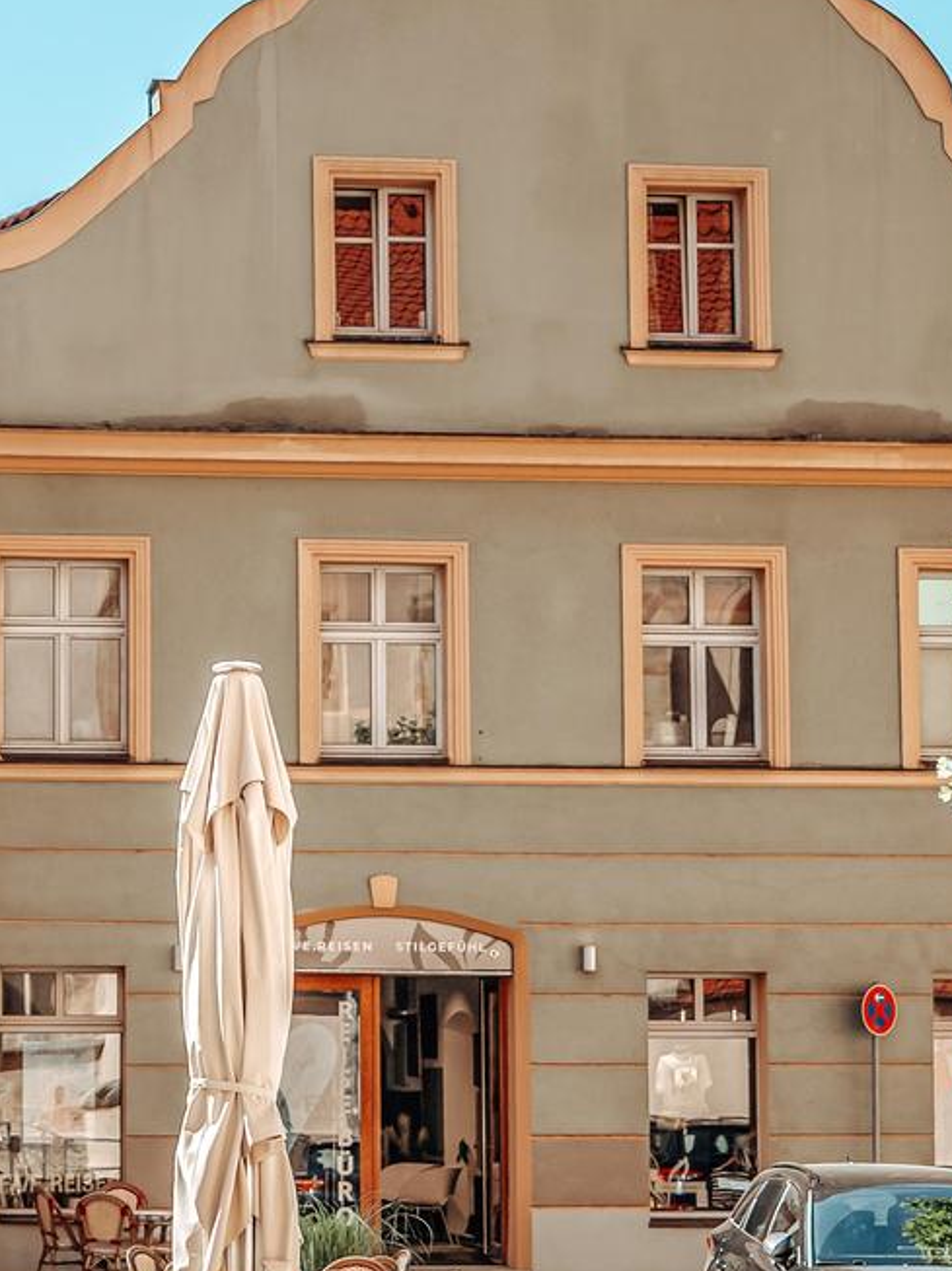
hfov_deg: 14.7
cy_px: 668
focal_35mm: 99
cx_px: 43
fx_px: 3634
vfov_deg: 19.8
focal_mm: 35
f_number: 2
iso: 100
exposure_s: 1/2500
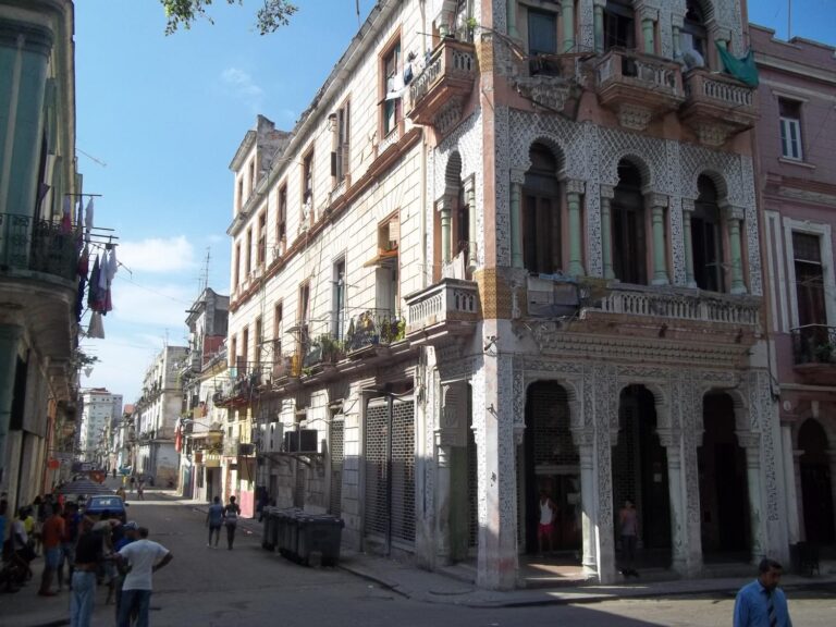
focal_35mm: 32
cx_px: 418
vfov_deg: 44.2
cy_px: 314
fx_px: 773
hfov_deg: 56.8
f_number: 8.8
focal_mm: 5.7
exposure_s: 1/125
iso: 64
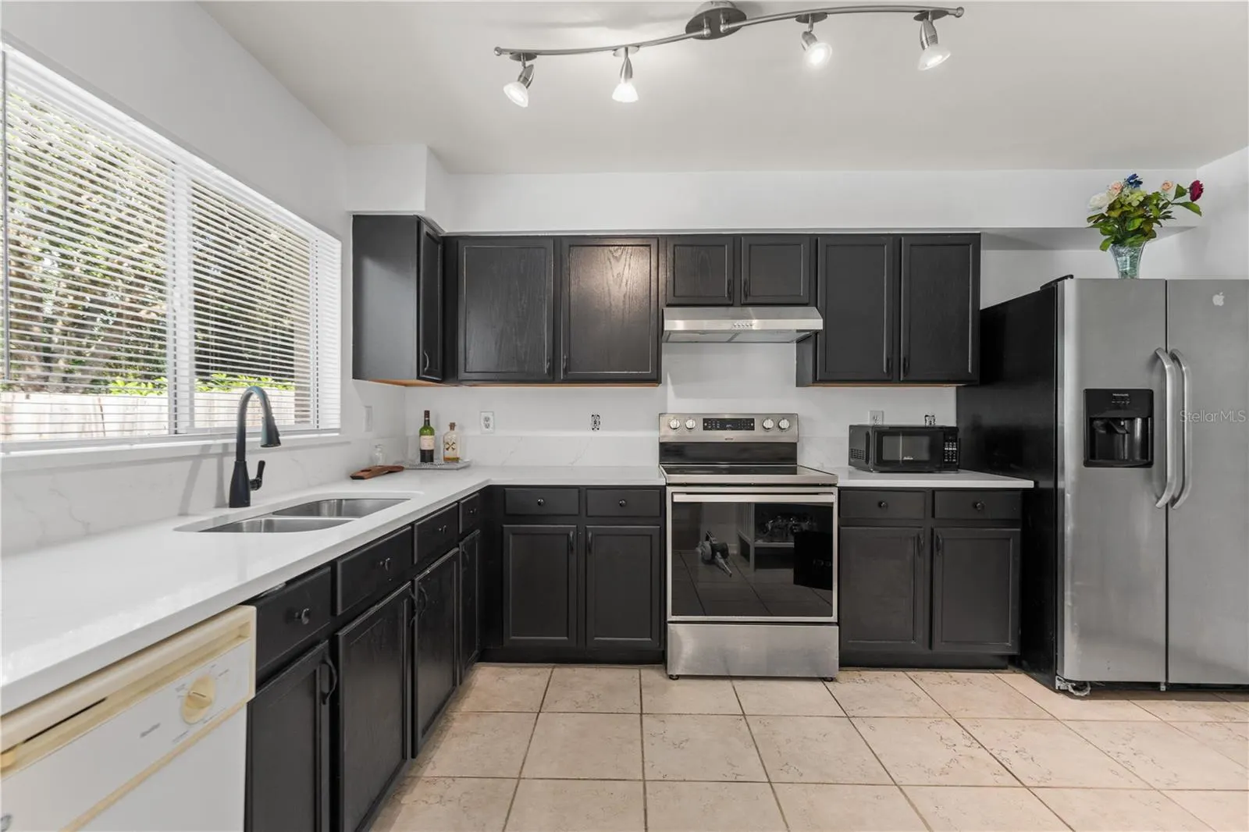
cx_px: 624
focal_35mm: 16
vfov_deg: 73.7
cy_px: 416
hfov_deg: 96.7
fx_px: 555
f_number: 9
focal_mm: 16
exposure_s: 1/5
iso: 400
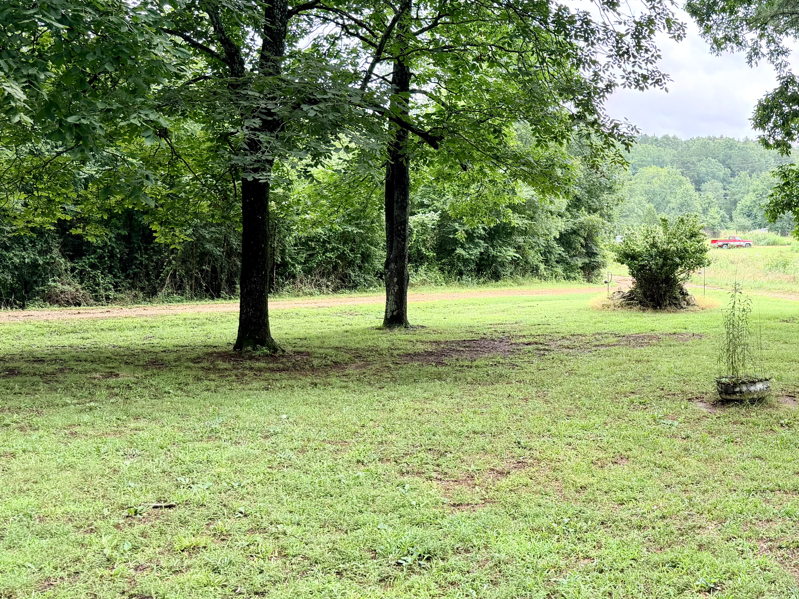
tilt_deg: -3.6
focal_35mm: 41
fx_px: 946
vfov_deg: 35.1
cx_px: 670
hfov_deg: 43.1
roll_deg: -0.9
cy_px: 279
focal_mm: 6.76
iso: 100
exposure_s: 1/551
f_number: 1.78
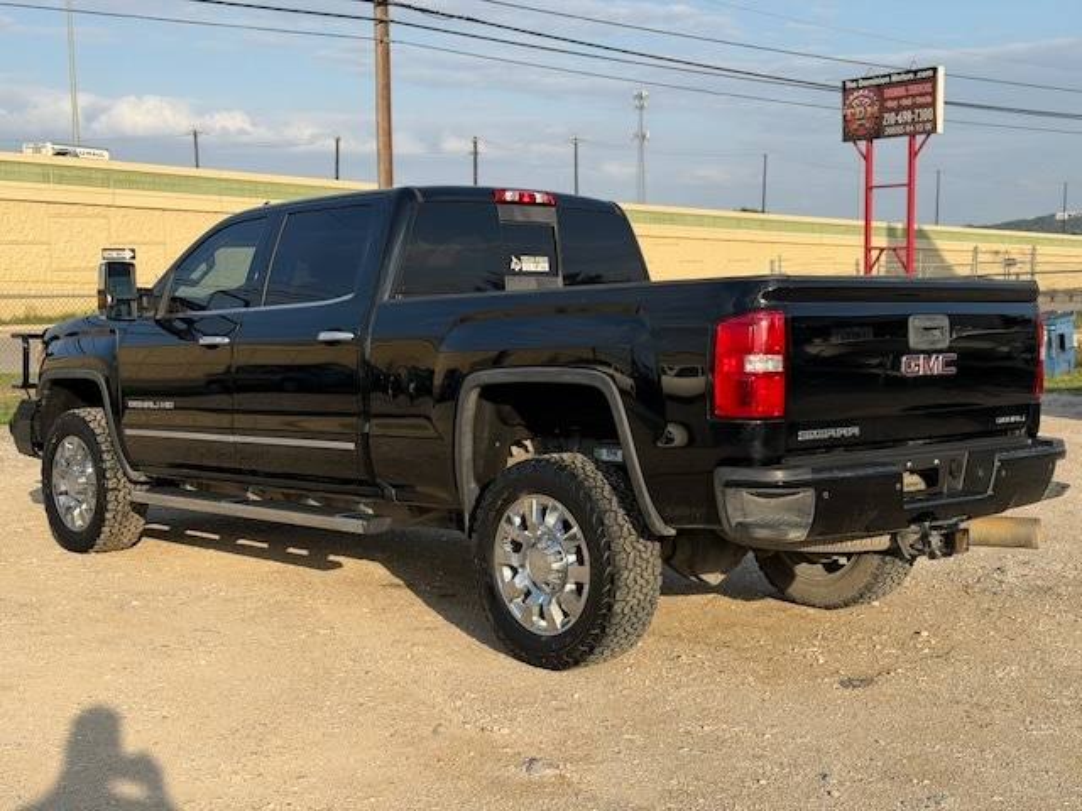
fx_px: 1500
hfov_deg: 39.7
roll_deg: +1.2
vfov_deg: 30.3
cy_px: 406
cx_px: 541
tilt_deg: -6.1
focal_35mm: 48
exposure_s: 1/2976
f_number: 1.78
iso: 64
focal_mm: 6.76
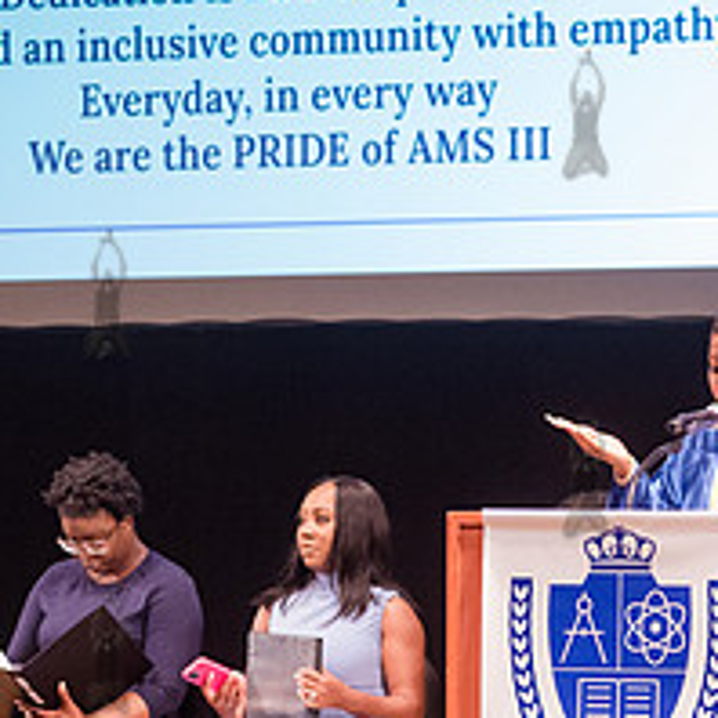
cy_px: 505
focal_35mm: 348
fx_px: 8166
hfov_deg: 5.0
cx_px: 666
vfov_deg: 5.0
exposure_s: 1/200
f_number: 4
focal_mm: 125
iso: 5000
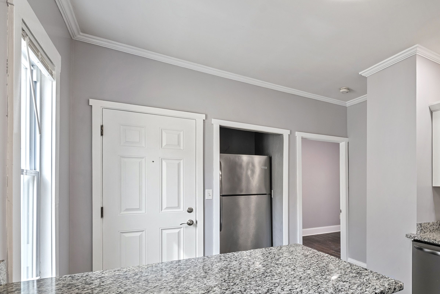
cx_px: 351
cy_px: 187
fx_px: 281
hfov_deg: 68.8
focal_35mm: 23
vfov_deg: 54.4
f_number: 8
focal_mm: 13
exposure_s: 1/4
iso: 320
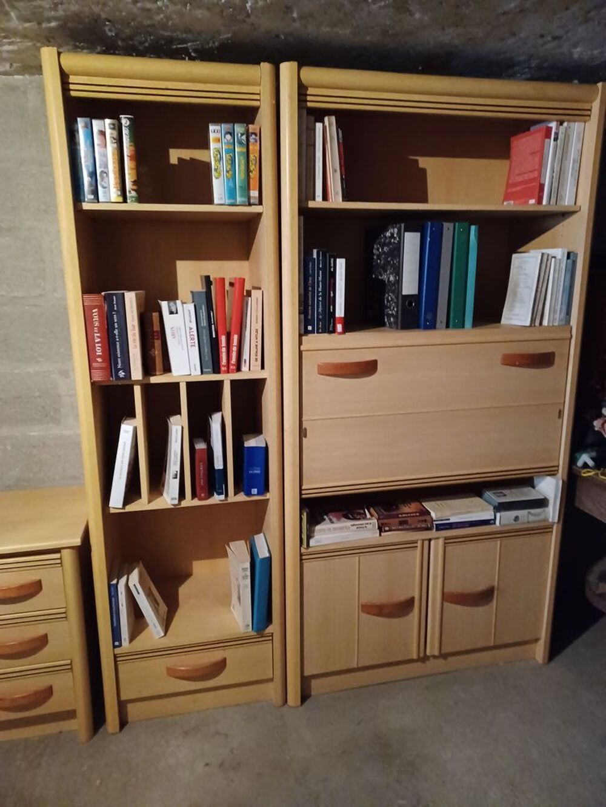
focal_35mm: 25
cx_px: 303
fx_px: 583
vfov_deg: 69.4
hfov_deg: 54.9
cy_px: 404
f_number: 1.8
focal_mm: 4.6
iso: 4000
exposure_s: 1/17
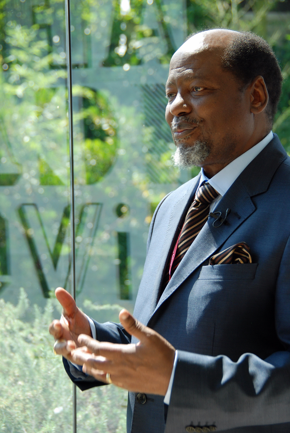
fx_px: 1175
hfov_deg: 14.1
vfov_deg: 20.9
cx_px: 145
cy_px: 216
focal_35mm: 98
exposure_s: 1/80
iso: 400
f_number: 5.3
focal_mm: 65
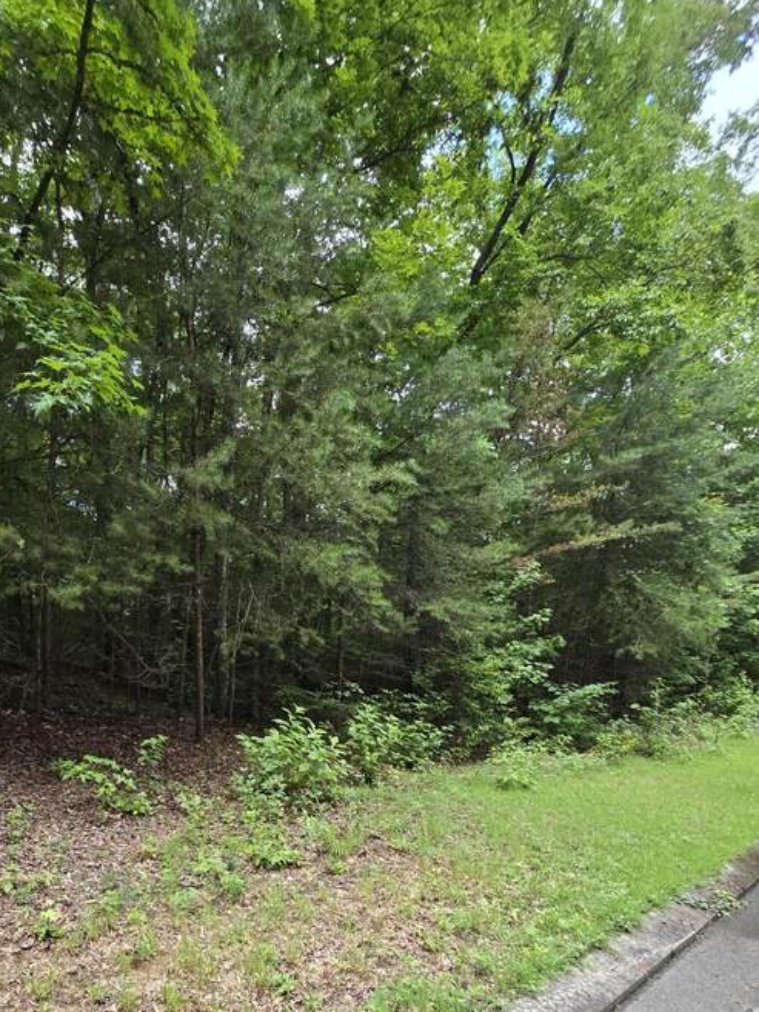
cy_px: 733
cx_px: 249
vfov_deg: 79.5
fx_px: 555
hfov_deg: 66.7
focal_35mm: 19
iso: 125
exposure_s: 1/359
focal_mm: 2.2
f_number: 2.2
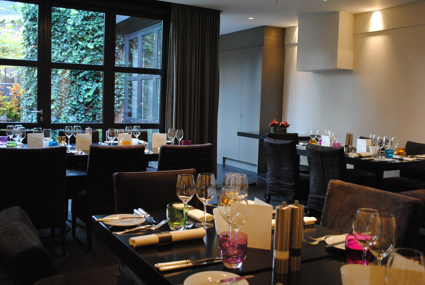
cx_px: 212
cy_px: 142
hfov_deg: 53.0
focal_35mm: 36
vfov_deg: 37.0
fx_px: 426
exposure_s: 1/30
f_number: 4
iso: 1400
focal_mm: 24
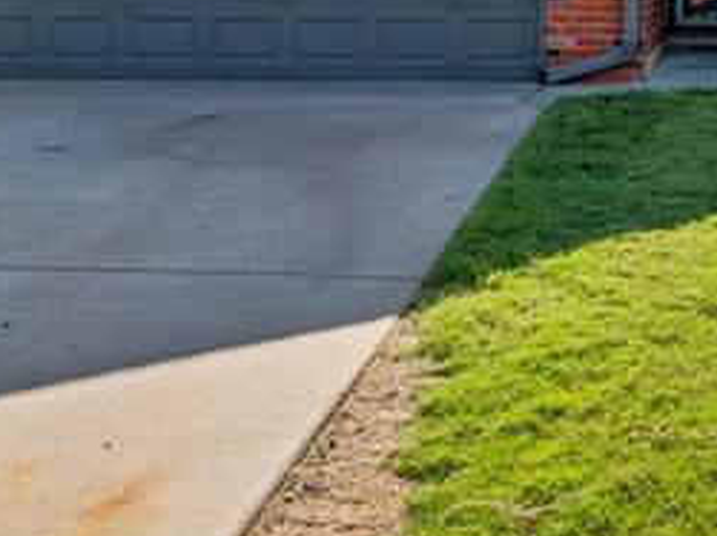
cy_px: -146
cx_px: 673
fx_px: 1344
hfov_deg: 28.5
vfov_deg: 20.7
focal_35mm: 65
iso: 100
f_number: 9
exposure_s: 1/500
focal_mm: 11
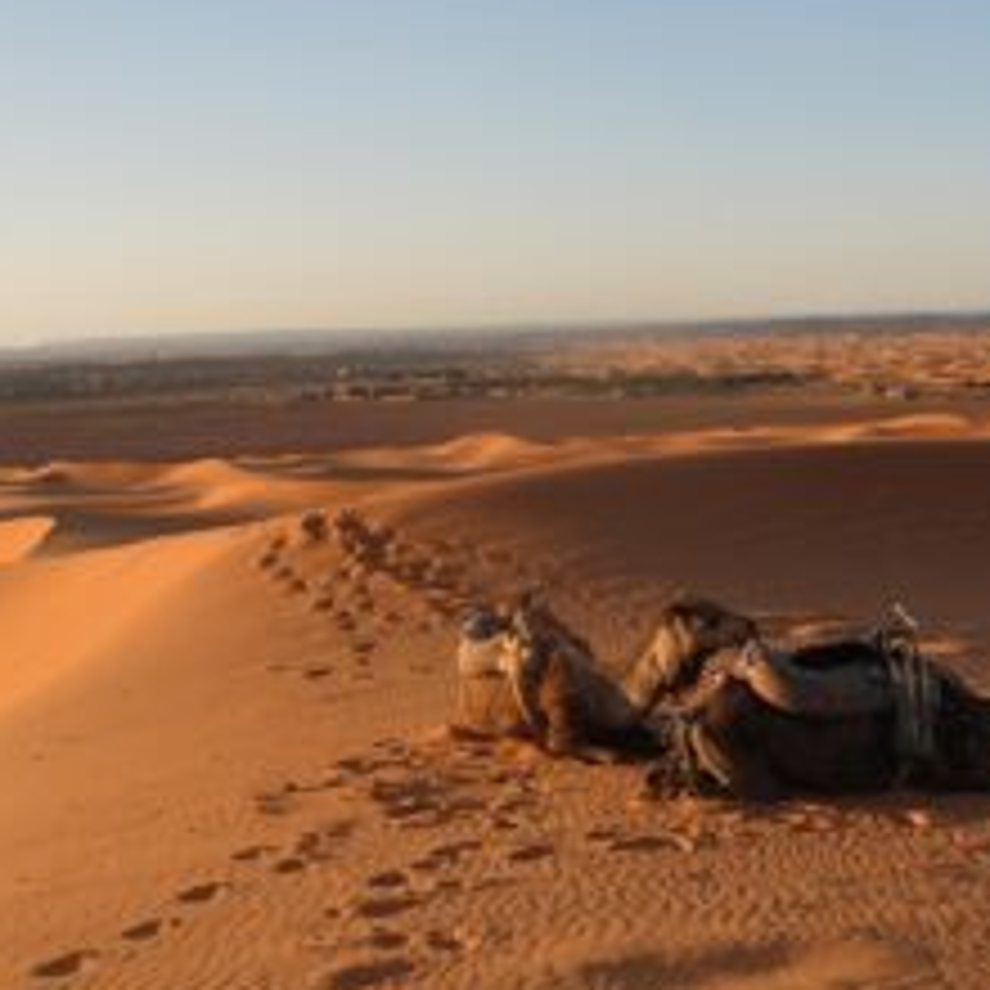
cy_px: 578
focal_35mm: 50
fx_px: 1618
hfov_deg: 33.6
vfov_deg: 33.9
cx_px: 698
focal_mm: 18
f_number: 7.1
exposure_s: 1/200
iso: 200
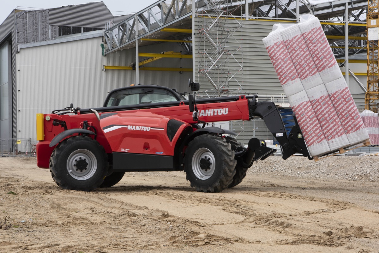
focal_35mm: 70
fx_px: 737
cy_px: 126
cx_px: 190
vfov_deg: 19.5
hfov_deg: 28.8
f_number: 20
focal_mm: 70
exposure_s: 1/80
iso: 640
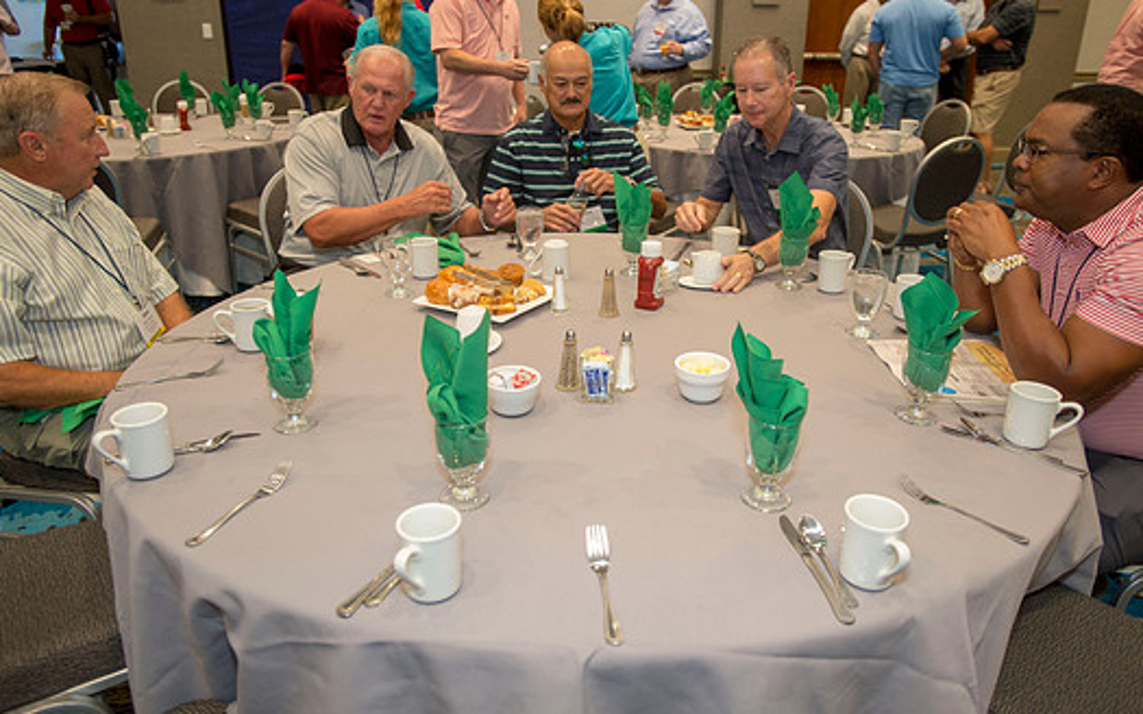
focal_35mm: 27
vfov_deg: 45.9
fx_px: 841
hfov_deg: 68.4
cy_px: 300
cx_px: 590
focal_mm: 24
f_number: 2.8
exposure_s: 1/160
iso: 1600
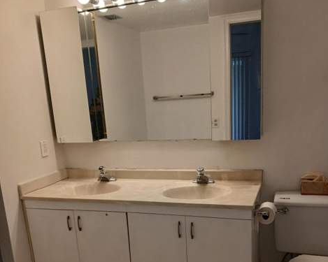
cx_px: 167
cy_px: 188
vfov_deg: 40.3
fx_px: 349
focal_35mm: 36
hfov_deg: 50.3
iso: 125
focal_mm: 4
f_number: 1.8
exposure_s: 1/60
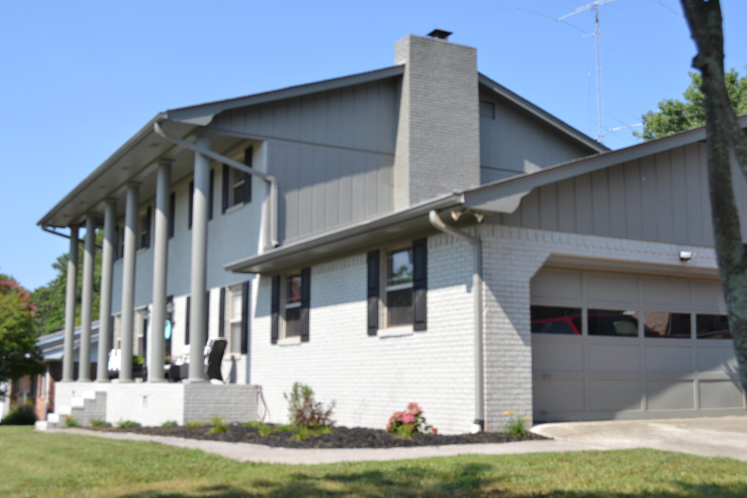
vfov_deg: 34.2
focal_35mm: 39
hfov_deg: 49.6
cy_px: 249
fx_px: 809
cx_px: 374
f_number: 6.3
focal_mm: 26
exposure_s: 1/160
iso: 100
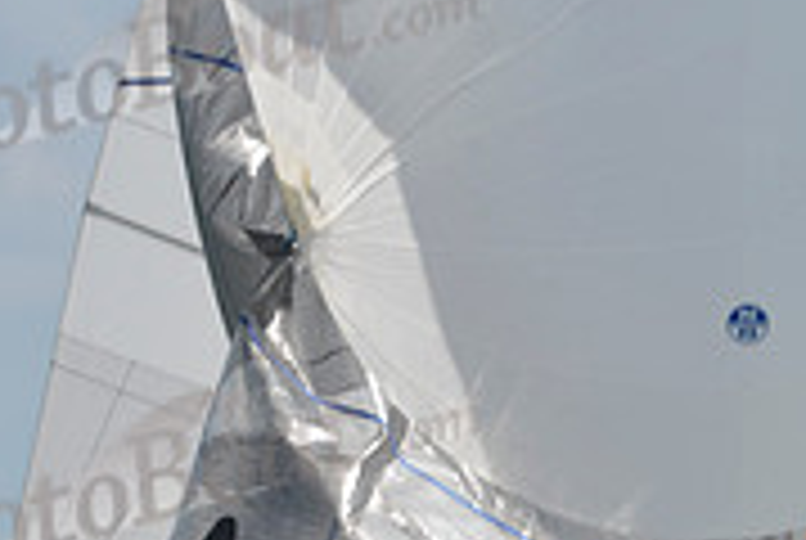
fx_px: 27584
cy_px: 655
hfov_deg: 1.7
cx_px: 716
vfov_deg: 1.1
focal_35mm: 1230
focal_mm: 380
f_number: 6.3
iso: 200
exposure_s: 1/1250
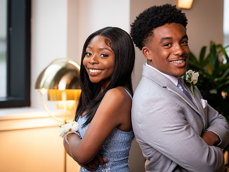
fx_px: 615
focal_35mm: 93
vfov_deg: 15.9
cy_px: 86
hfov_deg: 21.1
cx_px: 122
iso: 1600
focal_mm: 85
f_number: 2.8
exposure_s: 1/250
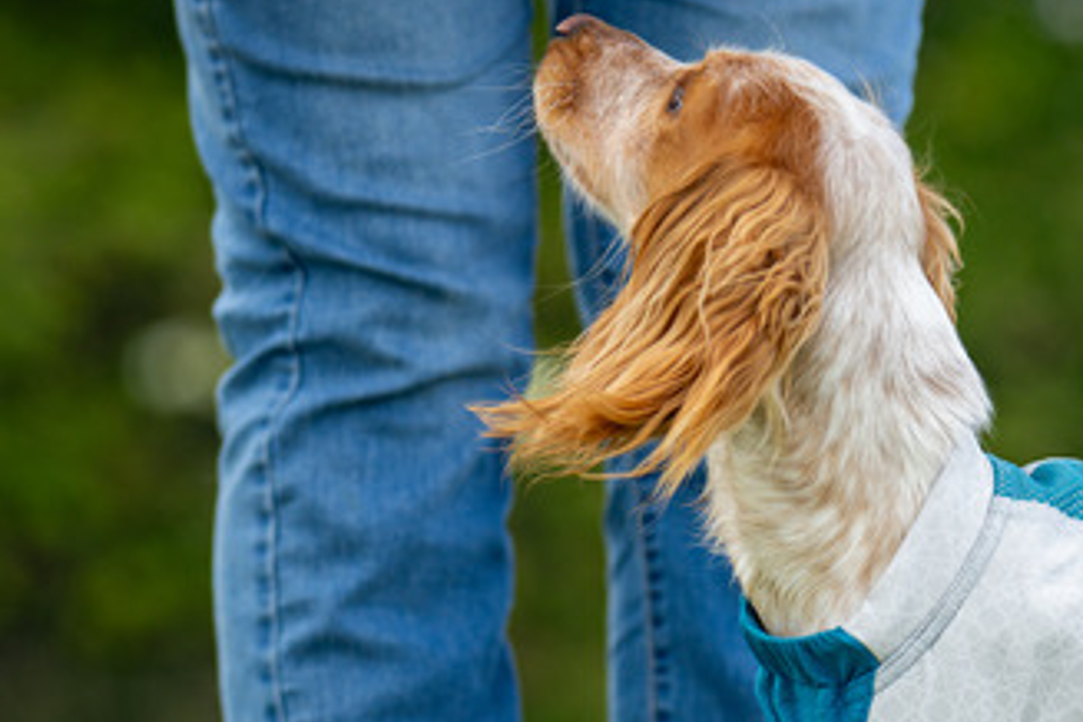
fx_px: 9084
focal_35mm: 302
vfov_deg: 4.5
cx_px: 985
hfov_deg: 6.8
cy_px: 709
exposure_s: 1/1000
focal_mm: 85
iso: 64
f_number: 1.8
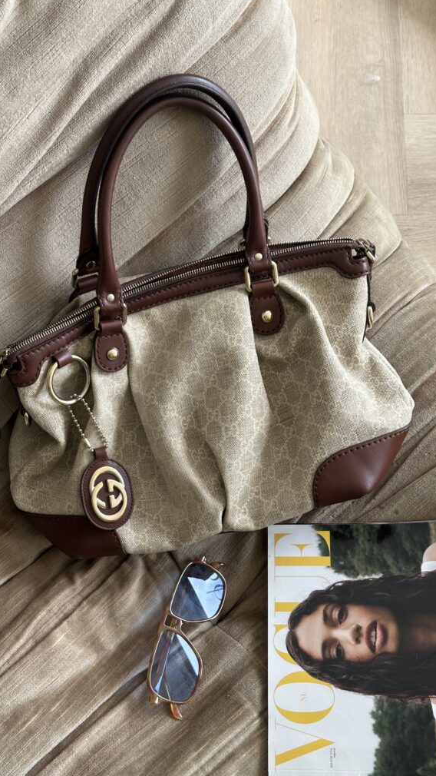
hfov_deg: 22.6
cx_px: 194
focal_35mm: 53
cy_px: 389
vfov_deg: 39.2
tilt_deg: -69.7
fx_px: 1089
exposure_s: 1/121
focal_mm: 6.86
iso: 64
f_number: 1.78
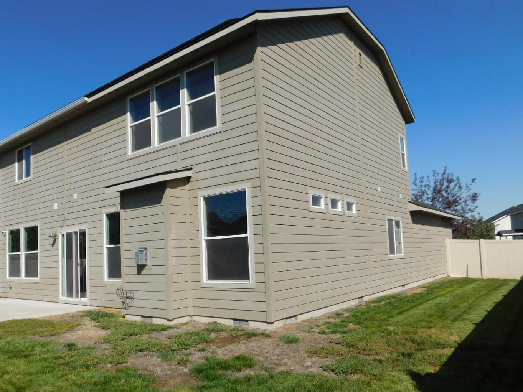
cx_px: 226
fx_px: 408
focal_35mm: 27
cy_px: 224
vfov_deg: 51.2
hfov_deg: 65.1
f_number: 6
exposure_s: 1/800
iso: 125
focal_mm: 4
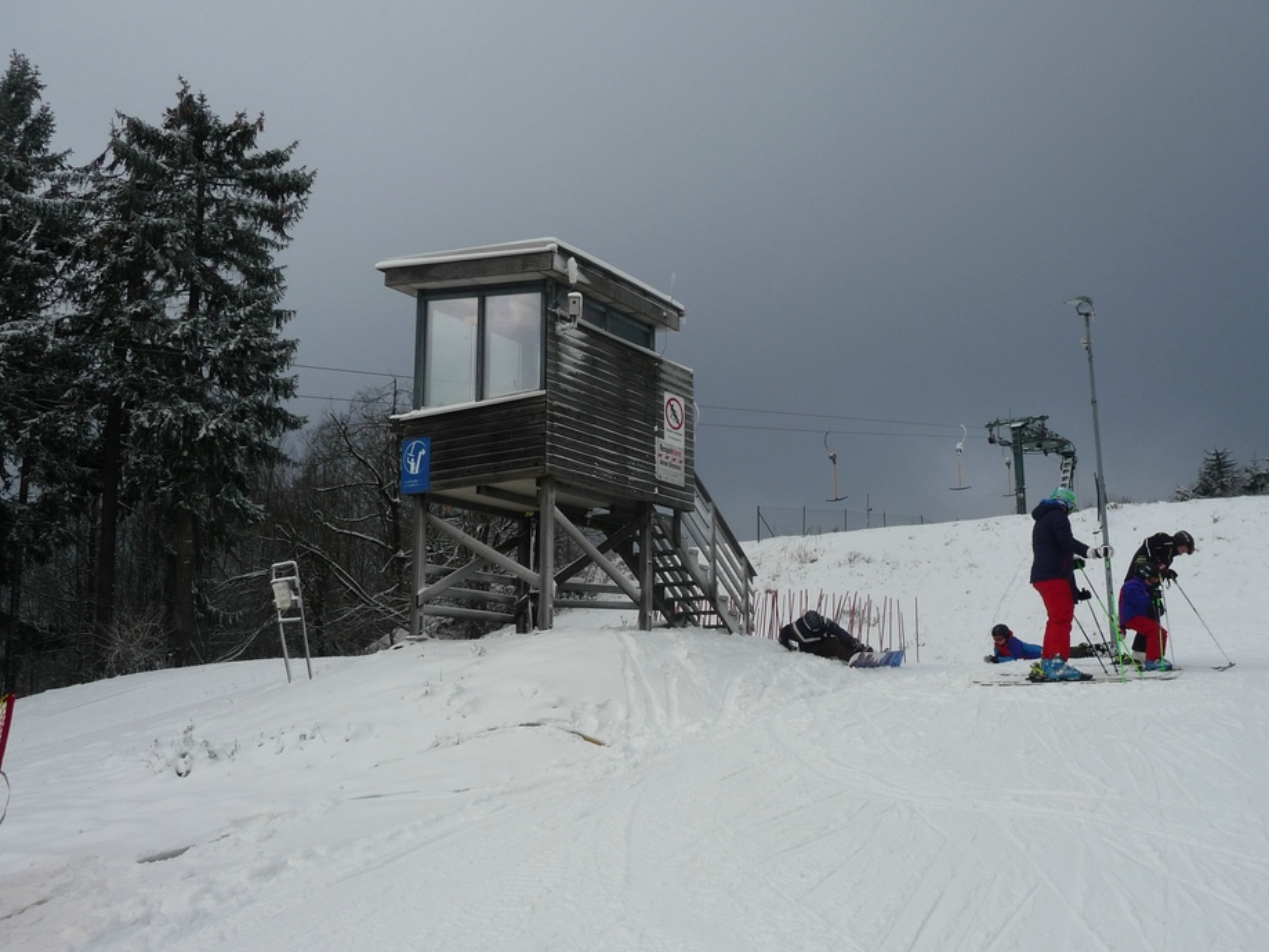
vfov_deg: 45.4
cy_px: 491
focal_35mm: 31
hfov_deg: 58.4
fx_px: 1136
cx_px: 649
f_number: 8
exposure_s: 1/250
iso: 100
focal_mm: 5
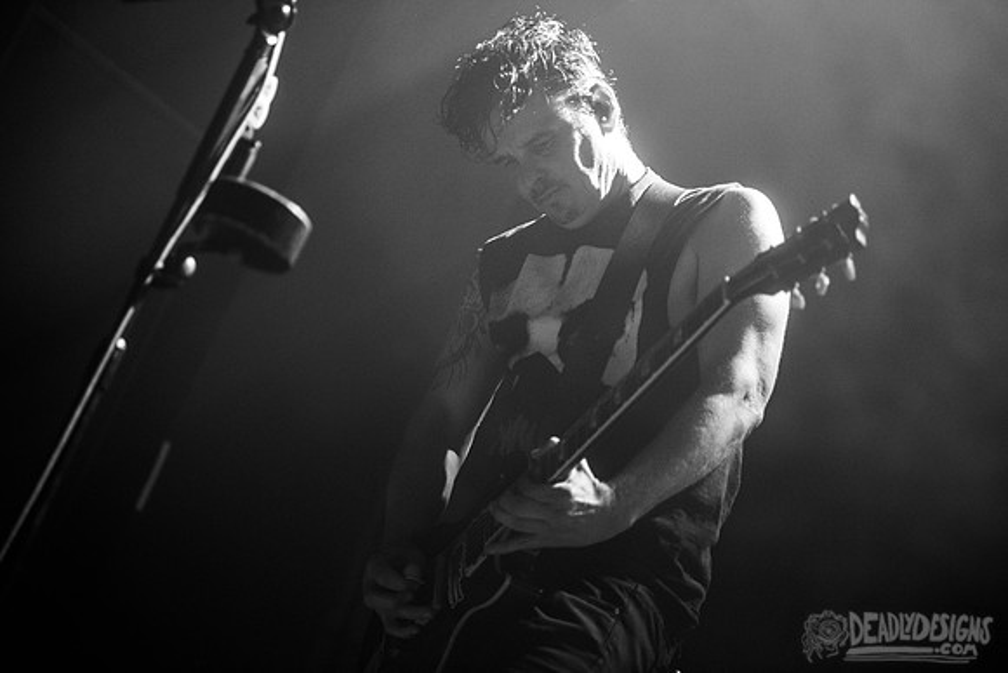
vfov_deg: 17.1
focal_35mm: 80
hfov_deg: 25.4
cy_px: 336
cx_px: 504
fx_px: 2240
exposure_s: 1/200
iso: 3200
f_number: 3.2
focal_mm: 80
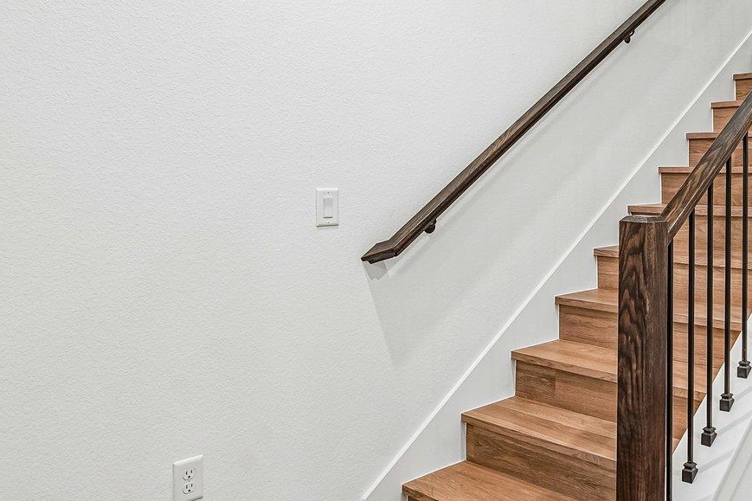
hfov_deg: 51.1
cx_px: 666
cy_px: 167
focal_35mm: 33
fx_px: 689
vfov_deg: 39.5
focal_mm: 14
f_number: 8
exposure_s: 1/15
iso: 400
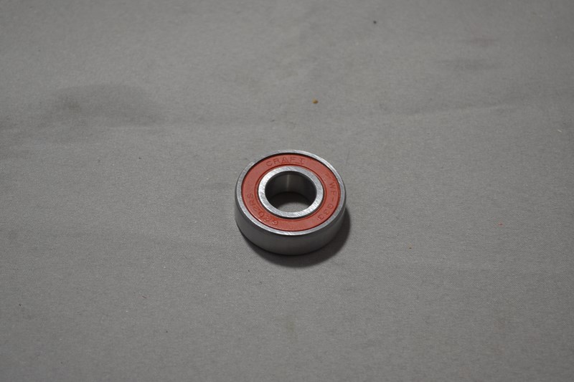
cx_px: 287
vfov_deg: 16.5
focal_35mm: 82
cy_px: 191
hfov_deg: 24.6
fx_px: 1315
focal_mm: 55
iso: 400
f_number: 5.6
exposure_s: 1/25
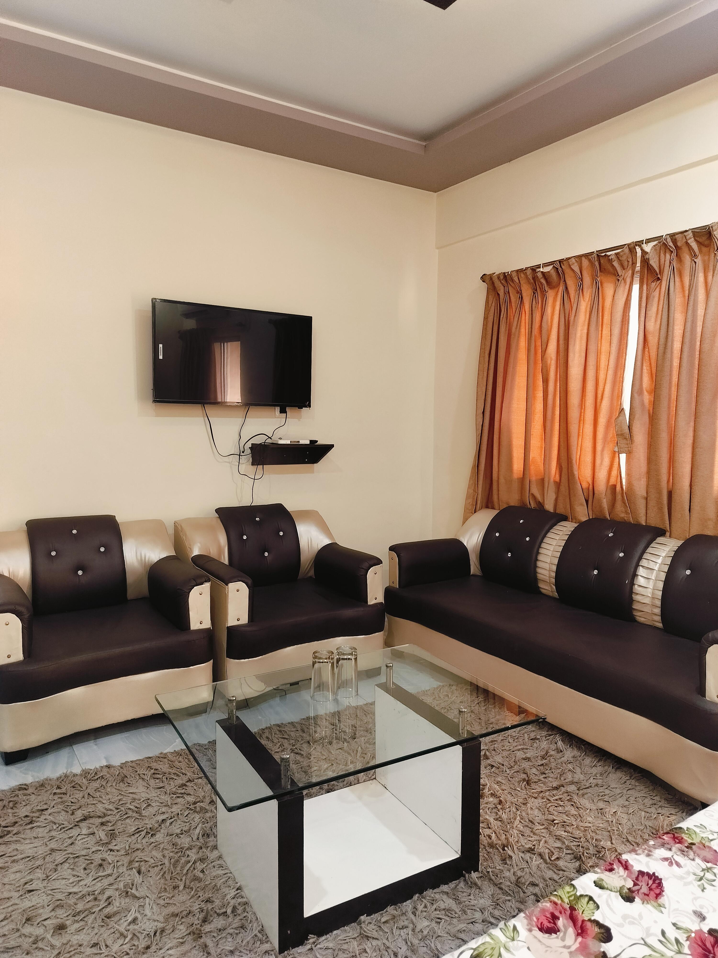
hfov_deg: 56.8
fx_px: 664
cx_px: 359
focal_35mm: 24
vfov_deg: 71.6
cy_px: 479
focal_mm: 5.24
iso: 640
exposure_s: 1/24
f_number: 1.7
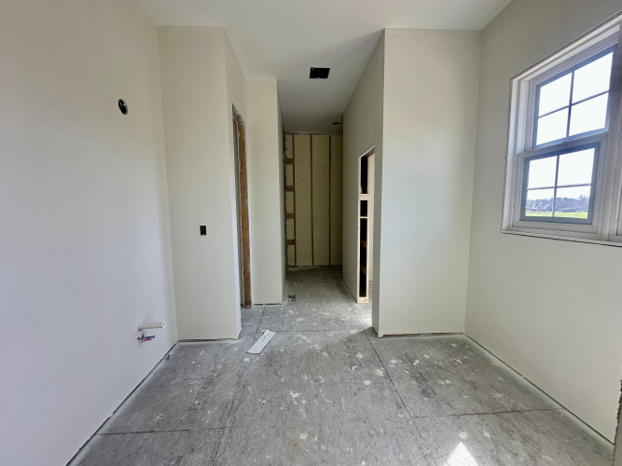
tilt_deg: -2.6
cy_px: 233
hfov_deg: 102.1
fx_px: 252
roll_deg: +1.4
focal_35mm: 14
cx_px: 311
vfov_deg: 85.7
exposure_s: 1/150
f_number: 2.2
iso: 40
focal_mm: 2.22
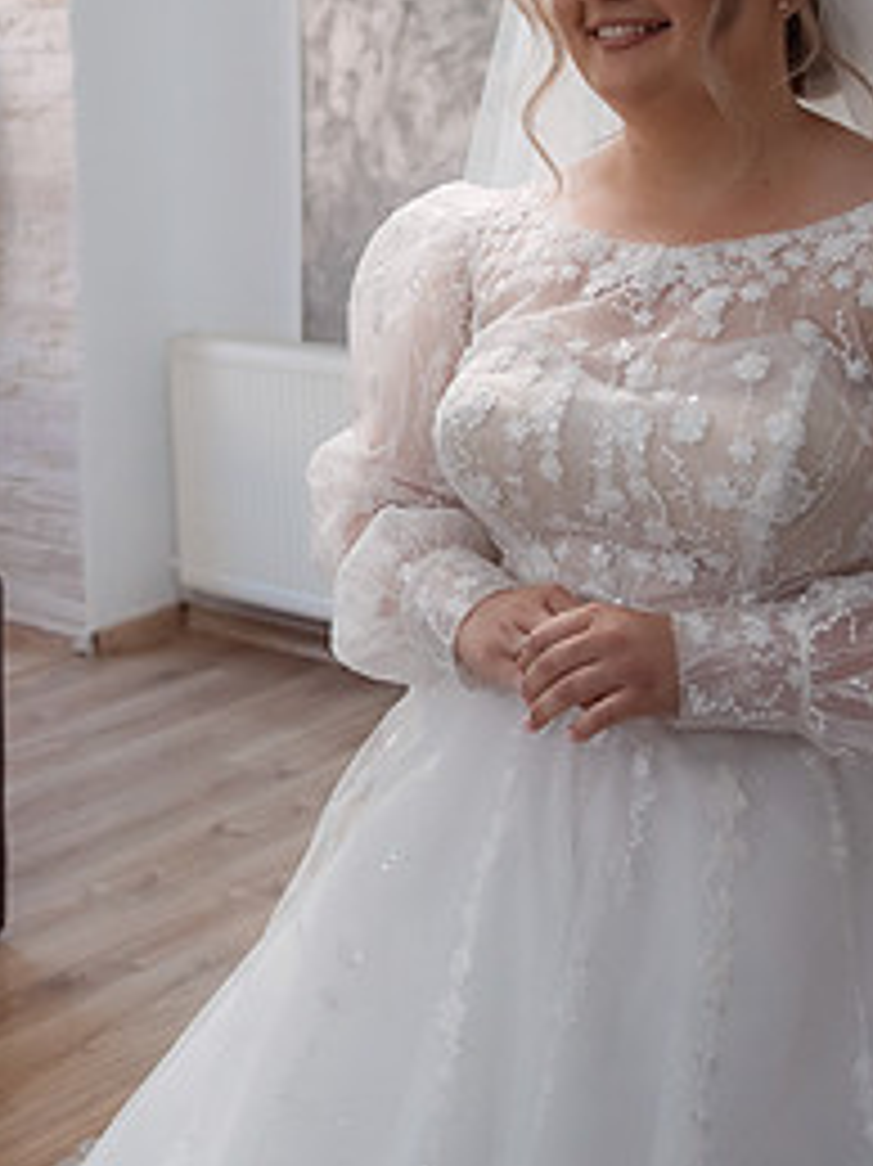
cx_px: 72
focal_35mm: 65
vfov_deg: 29.2
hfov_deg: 22.0
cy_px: 248
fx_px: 2187
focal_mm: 26
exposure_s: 1/200
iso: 1600
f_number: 2.8
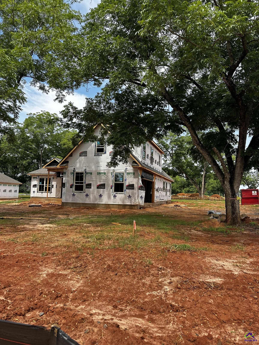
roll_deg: -2.3
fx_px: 239
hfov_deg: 56.8
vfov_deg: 71.6
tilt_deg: +5.5
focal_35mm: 24
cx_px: 130
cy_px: 172
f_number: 1.78
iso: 80
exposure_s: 1/999
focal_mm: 6.86
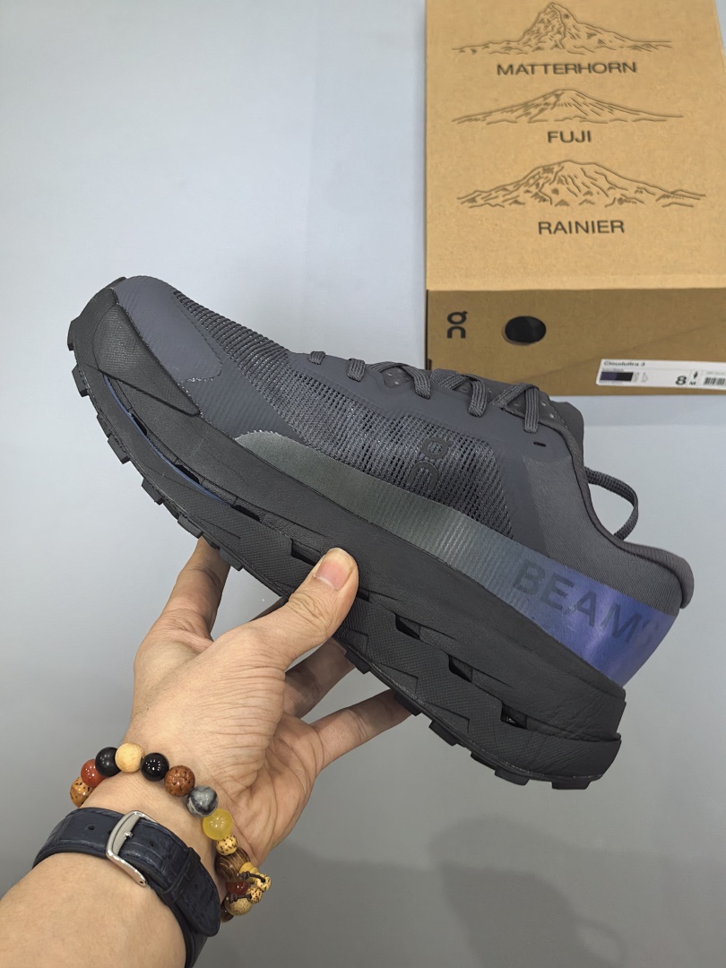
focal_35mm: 48
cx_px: 363
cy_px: 484
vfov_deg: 39.7
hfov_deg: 30.3
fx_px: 1342
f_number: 2
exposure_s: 1/40
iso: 320
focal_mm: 5.75
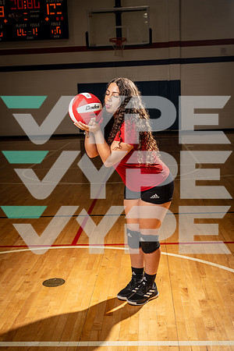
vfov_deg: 42.7
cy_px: 176
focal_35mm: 46
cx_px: 117
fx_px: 448
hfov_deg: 29.2
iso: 125
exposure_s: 1/250
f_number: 5.6
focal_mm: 46
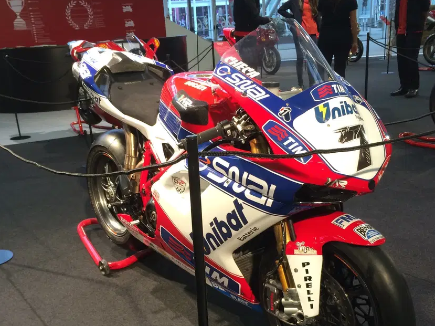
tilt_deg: -21.4
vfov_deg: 33.9
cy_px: 229
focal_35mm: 42
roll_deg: +3.8
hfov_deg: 44.8
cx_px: 202
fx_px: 528
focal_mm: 4.15
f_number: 2.2
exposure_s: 1/30
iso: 64
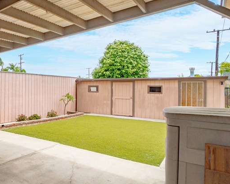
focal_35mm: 28
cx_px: 41
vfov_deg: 51.4
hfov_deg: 56.8
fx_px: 191
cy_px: 81
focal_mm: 10
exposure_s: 1/320
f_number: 7.1
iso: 100
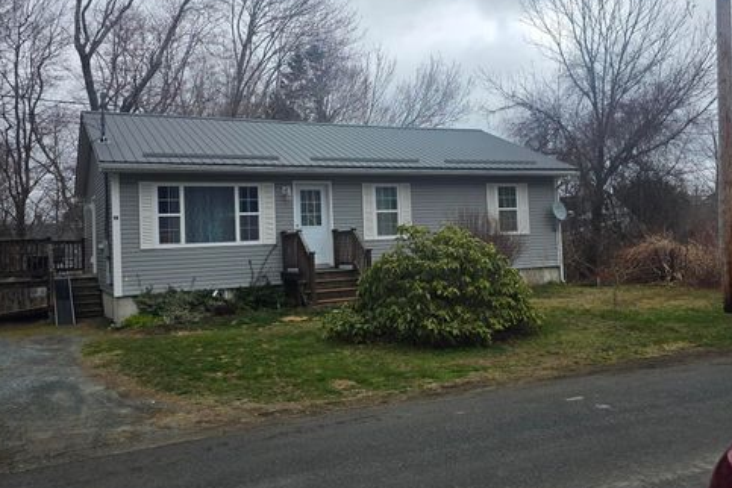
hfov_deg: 57.2
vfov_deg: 39.9
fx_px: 671
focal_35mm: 33
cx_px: 364
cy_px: 216
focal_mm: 6.3
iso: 80
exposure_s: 1/3203
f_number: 1.7
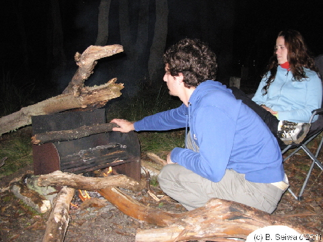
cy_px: 121
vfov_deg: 37.7
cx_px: 162
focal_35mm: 38
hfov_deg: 49.0
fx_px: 355
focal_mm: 6.3
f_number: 2.9
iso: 400
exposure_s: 1/161
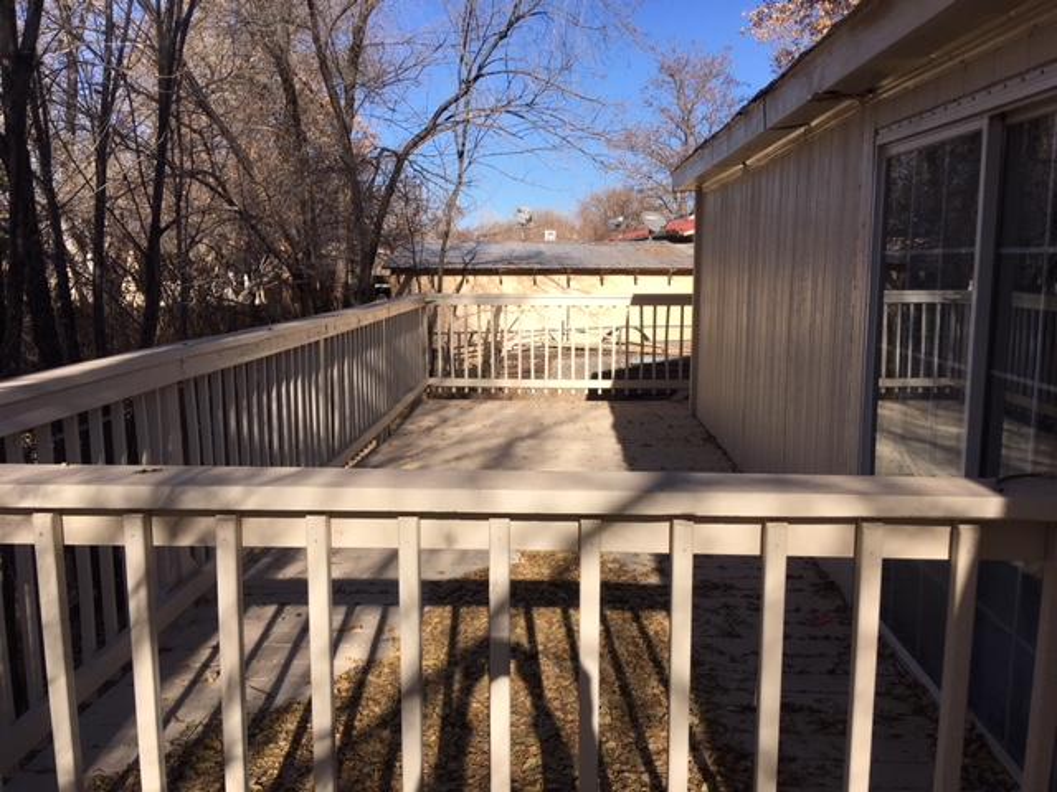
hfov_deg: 61.7
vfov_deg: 48.2
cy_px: 396
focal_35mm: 29
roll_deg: +0.7
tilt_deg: -8.5
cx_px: 528
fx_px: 886
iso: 25
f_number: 2.2
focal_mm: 4.15
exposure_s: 1/1425
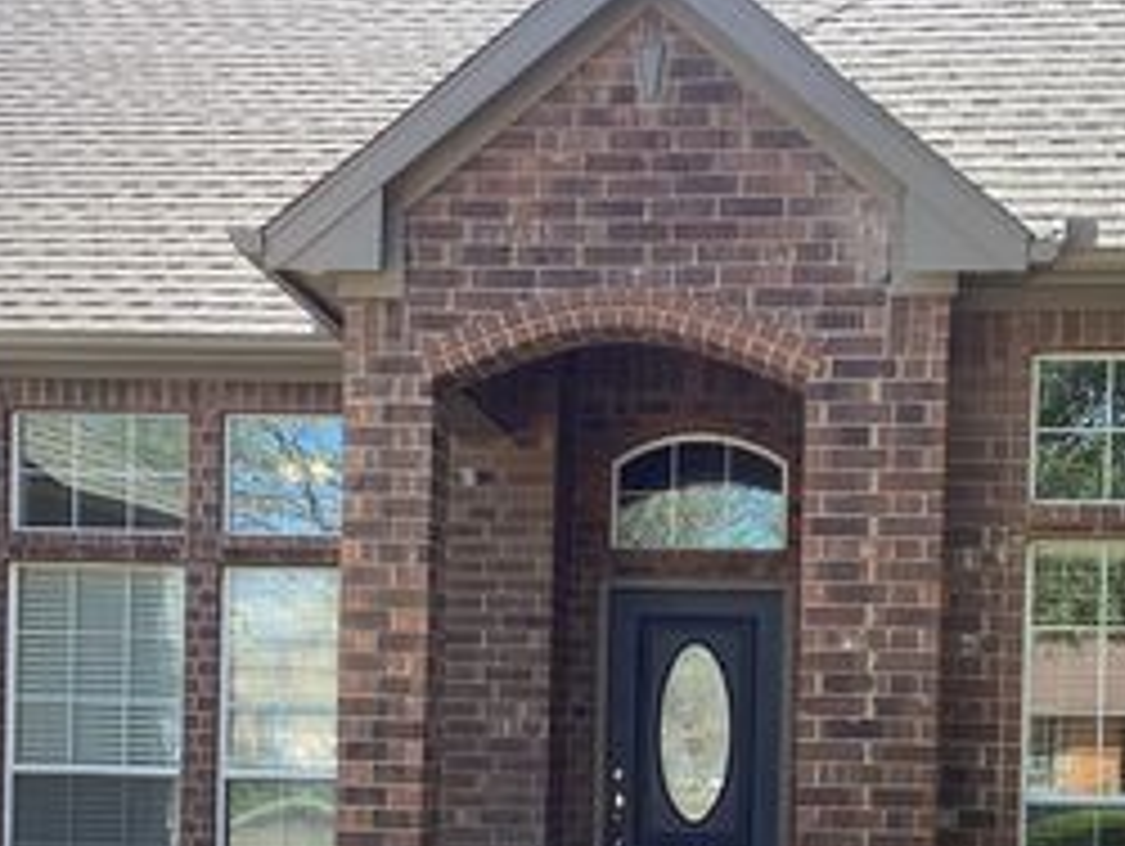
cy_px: 754
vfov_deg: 23.1
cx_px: 634
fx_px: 2017
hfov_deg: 31.1
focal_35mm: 62
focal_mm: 3.3
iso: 25
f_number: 2.4
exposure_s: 1/220
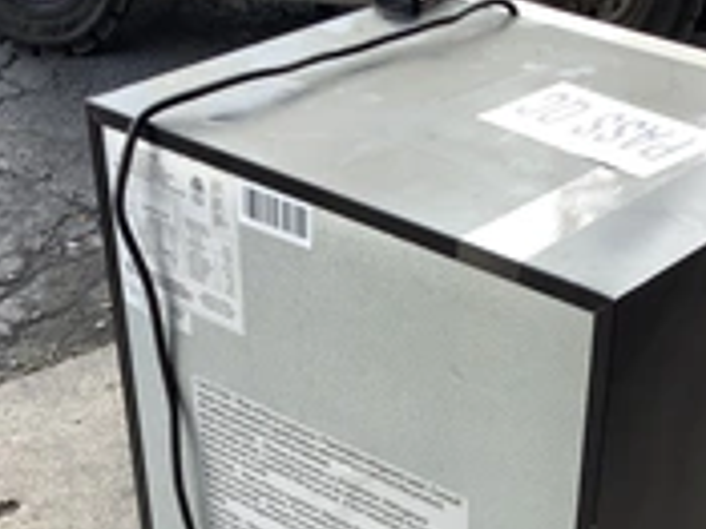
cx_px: 468
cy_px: 586
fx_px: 1447
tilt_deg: -39.9
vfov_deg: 19.8
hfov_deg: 27.3
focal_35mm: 71
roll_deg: -1.6
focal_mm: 3.3
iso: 25
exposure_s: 1/120
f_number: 2.4
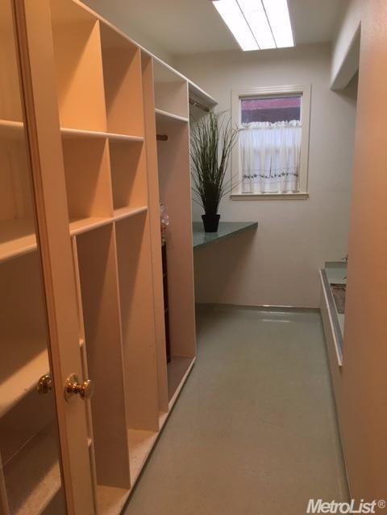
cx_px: 194
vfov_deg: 61.7
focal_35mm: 29
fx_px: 432
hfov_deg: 48.2
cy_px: 258
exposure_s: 1/30
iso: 64
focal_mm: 4.15
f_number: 2.2
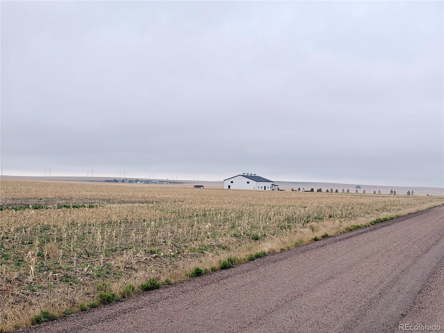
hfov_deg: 36.8
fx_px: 667
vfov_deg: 28.0
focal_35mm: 52
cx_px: 222
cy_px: 166
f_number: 1.6
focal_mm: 5.96
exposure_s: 1/2075
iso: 32
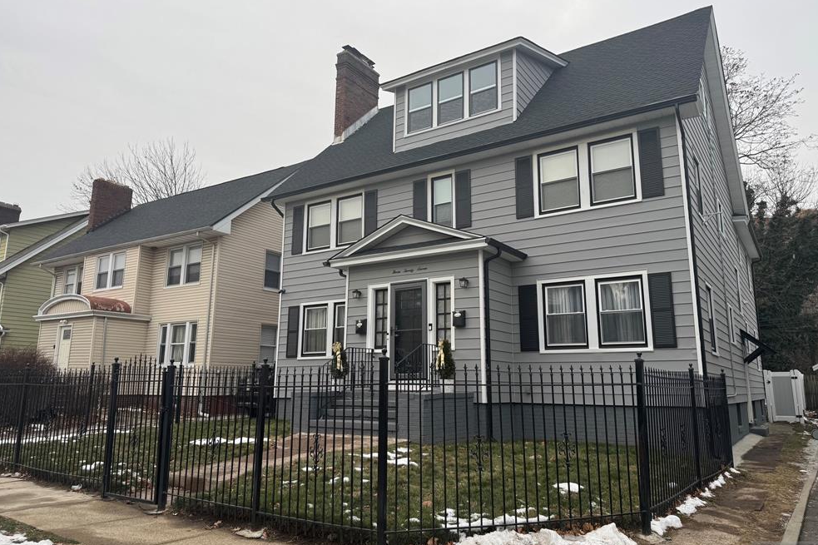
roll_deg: -0.6
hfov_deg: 69.4
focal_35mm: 26
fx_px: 591
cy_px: 262
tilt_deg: +11.5
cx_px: 409
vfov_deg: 49.5
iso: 80
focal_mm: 6.76
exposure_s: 1/425
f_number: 1.78
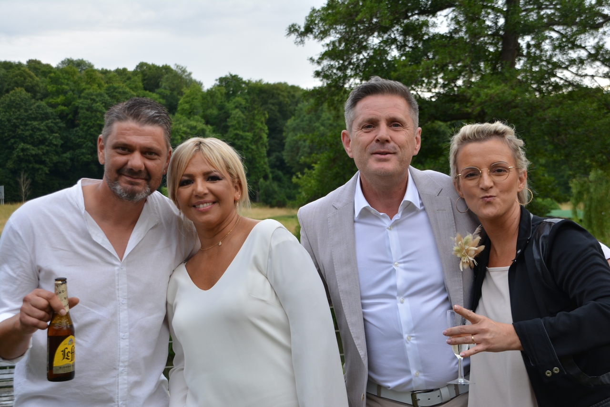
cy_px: 204
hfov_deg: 33.4
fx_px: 1016
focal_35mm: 60
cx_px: 305
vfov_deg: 22.6
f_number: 5.6
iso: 200
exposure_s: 1/125
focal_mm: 40
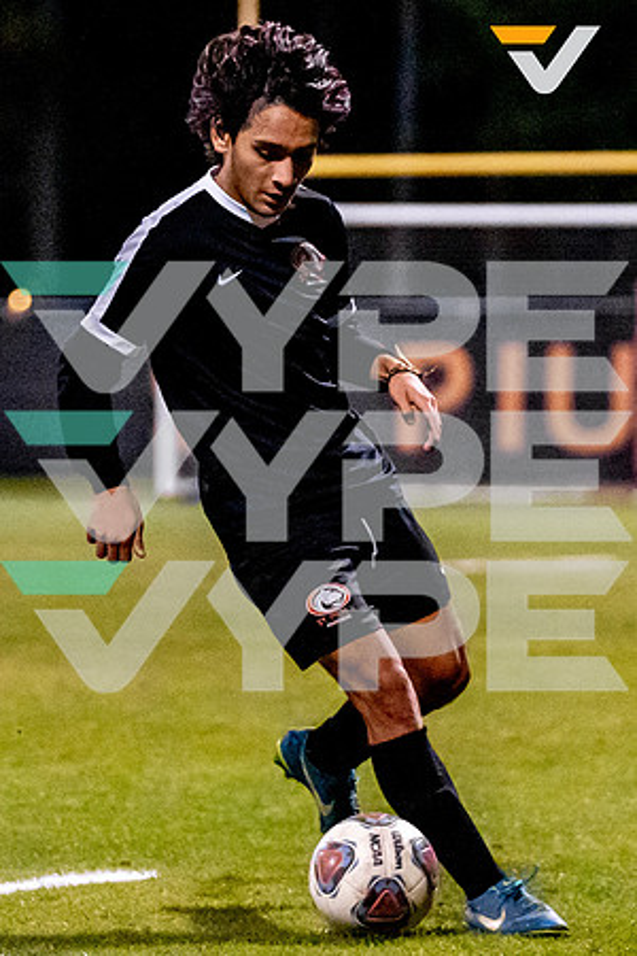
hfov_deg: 4.6
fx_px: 7876
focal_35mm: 297
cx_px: 284
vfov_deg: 6.9
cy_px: 500
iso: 6400
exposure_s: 1/1250
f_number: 2.8
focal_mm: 117
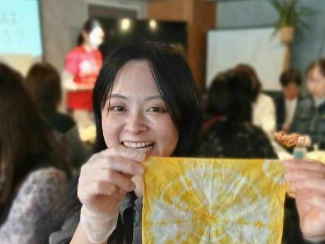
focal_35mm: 45
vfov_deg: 31.6
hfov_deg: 42.0
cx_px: 182
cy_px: 181
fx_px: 422
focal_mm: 3.86
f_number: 1.8
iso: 250
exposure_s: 1/33.3
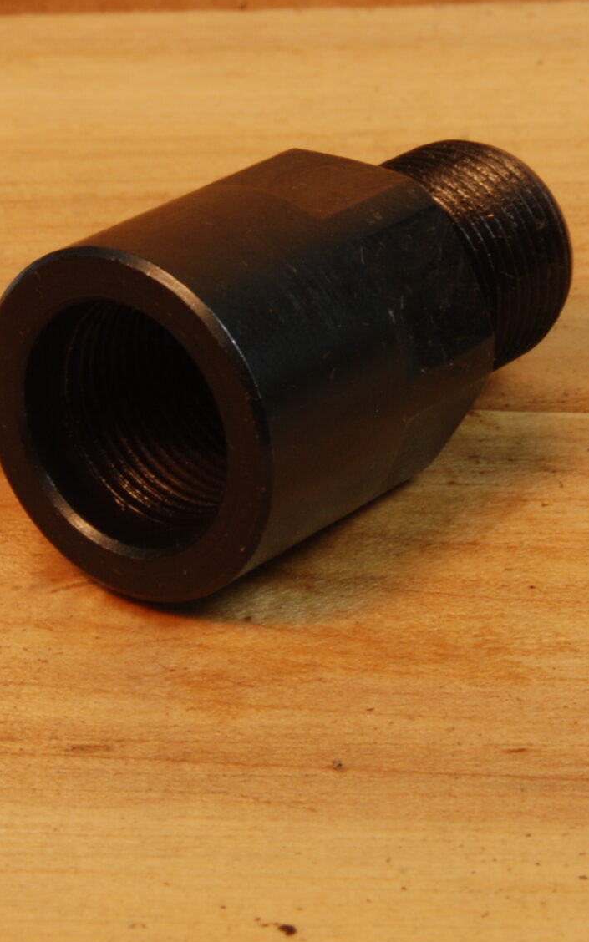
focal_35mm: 139
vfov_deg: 15.0
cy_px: 338
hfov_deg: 9.4
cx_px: 267
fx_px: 3570
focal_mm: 40
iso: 200
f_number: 20
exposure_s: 1/10
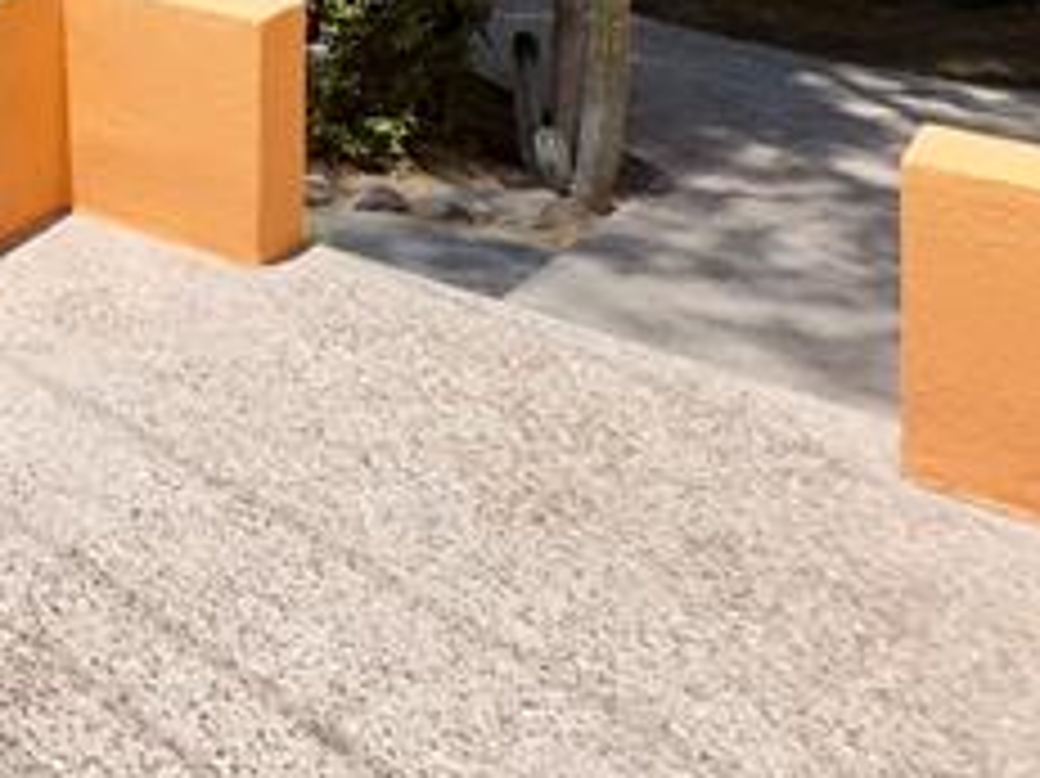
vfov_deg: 19.6
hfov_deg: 23.0
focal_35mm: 62
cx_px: -648
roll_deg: -0.7
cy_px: -474
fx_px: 1862
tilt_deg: -2.8
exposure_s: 1/1135
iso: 40
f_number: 2.2
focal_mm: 2.22
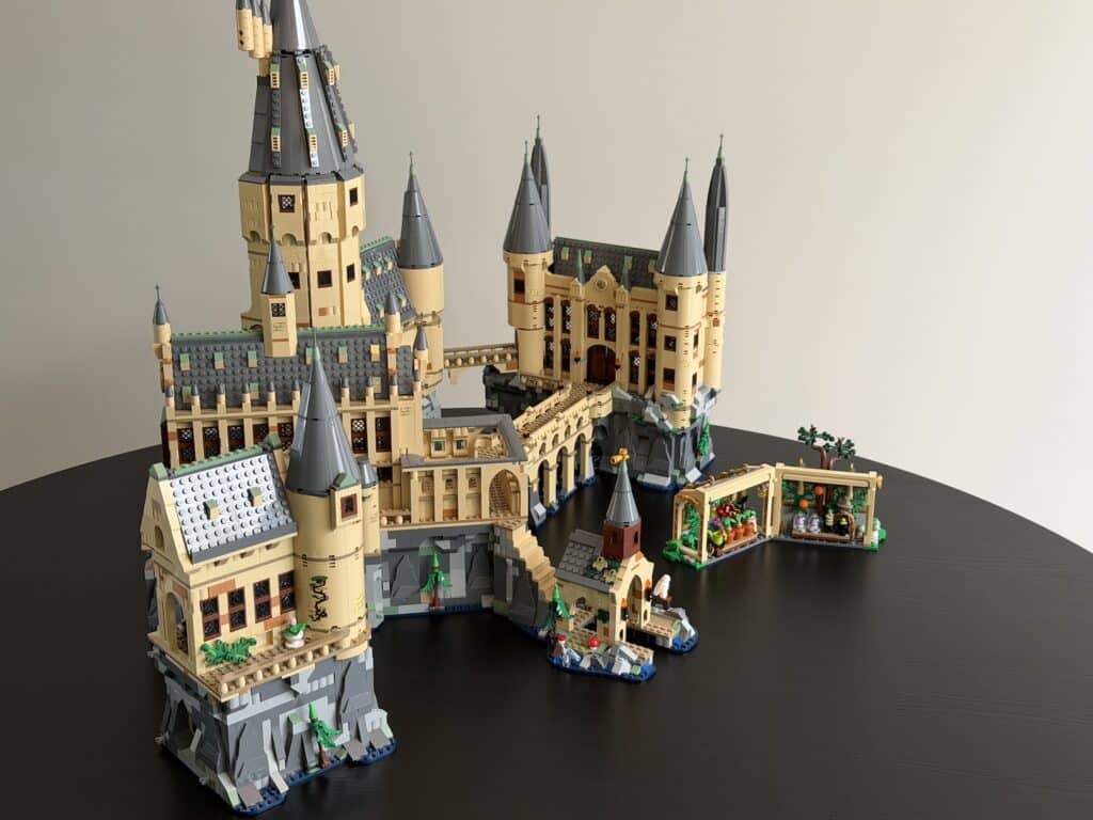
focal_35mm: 48
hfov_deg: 39.7
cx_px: 546
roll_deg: -0.2
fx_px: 1516
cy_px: 410
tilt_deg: -21.3
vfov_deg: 30.3
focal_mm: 6.76
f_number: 1.78
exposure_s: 1/59
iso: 200
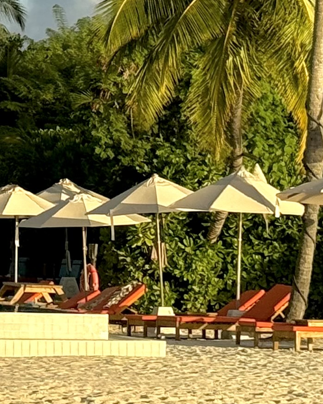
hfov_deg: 6.6
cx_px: -543
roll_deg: -1.1
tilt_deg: +1.7
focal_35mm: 217
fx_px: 2595
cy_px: 137
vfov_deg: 8.9
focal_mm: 6.86
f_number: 1.78
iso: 64
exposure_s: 1/4049
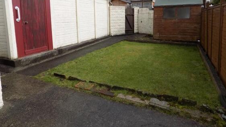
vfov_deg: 43.6
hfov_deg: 71.9
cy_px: 40
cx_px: 111
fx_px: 156
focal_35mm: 26
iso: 80
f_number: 3.1
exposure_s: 1/500
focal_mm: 4
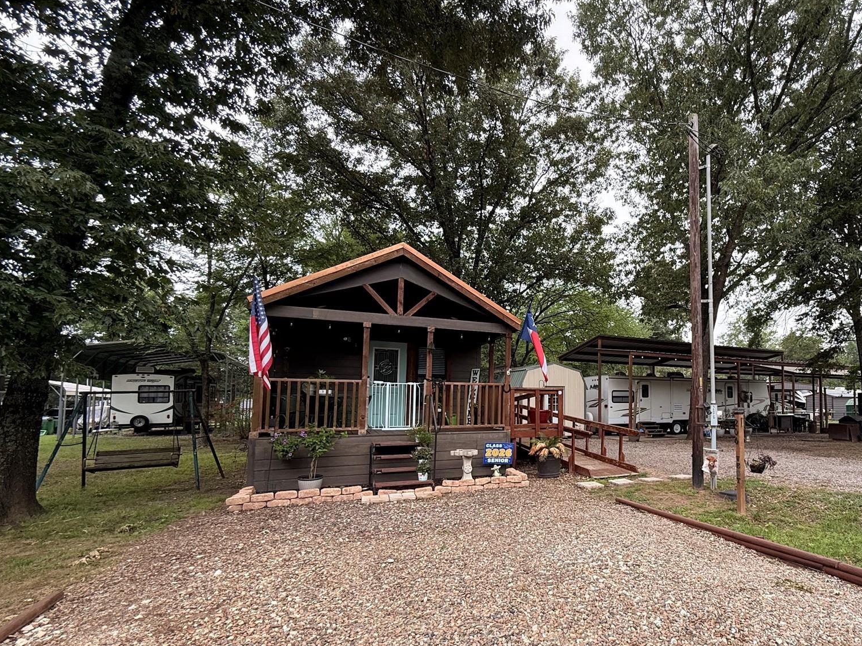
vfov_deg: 68.3
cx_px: 582
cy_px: 370
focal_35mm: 19
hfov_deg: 81.5
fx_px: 473
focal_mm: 2.22
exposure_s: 1/104
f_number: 2.2
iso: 64
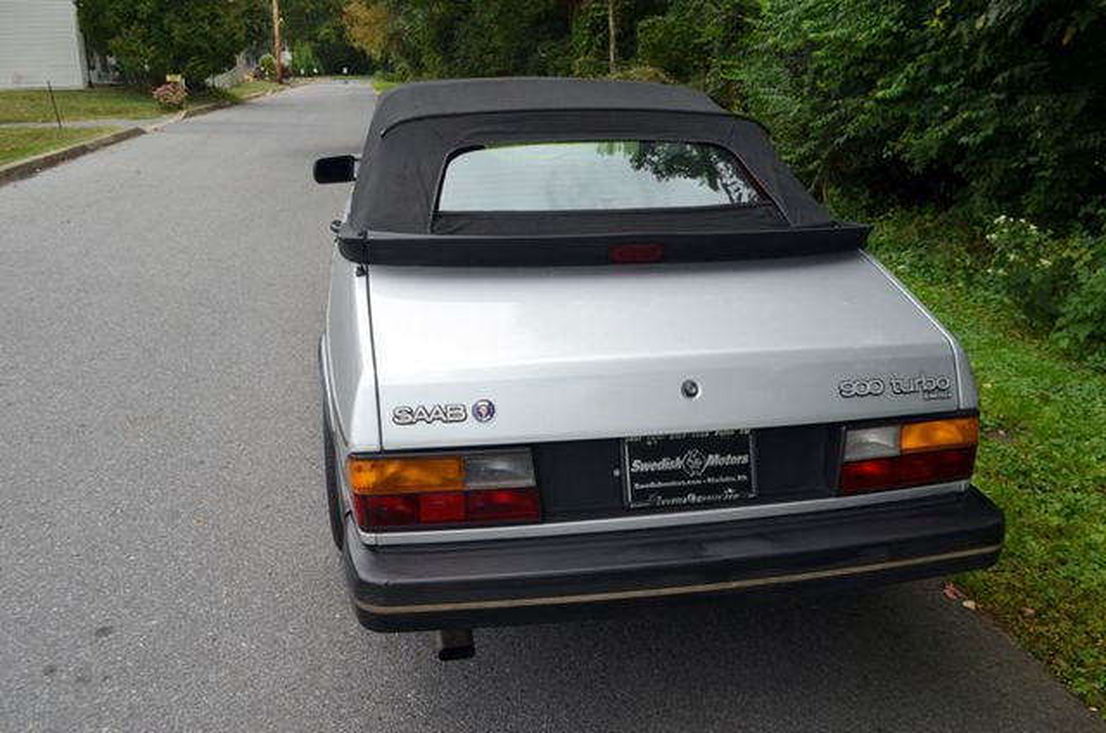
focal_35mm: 30
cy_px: 366
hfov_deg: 62.0
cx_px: 553
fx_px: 920
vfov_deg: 43.4
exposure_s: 1/160
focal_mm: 20
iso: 200
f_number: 6.3
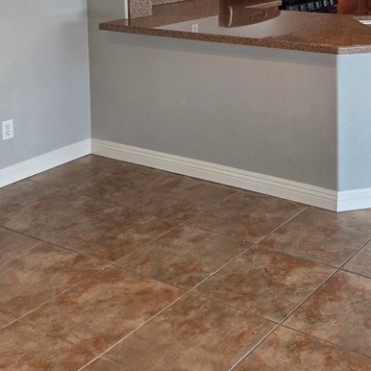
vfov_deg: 28.9
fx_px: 655
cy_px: -29
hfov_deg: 30.1
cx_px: 345
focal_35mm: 54
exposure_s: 1/120
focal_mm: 5.4
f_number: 1.8
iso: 80
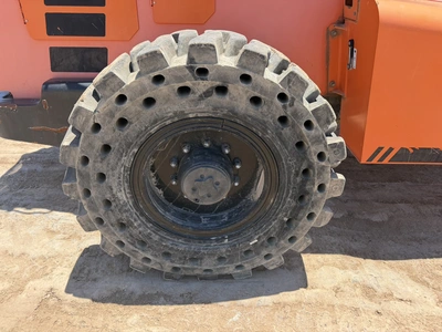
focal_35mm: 24
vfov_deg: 56.8
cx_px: 221
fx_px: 306
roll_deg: -2.5
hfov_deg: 71.6
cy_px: 166
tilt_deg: -27.9
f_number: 1.78
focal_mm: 6.76
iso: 100
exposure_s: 1/1770
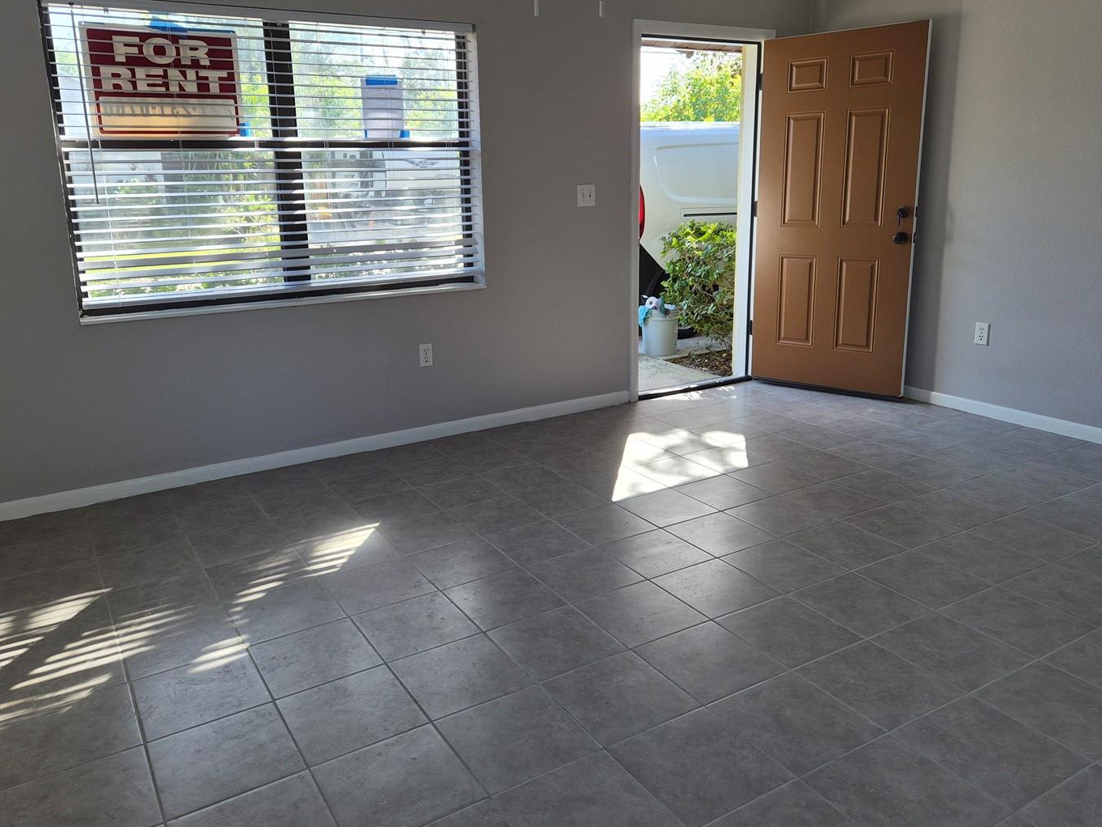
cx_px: 533
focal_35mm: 27
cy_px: 361
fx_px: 859
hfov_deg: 65.3
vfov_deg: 51.2
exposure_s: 1/180
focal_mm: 5.4
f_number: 1.8
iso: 40
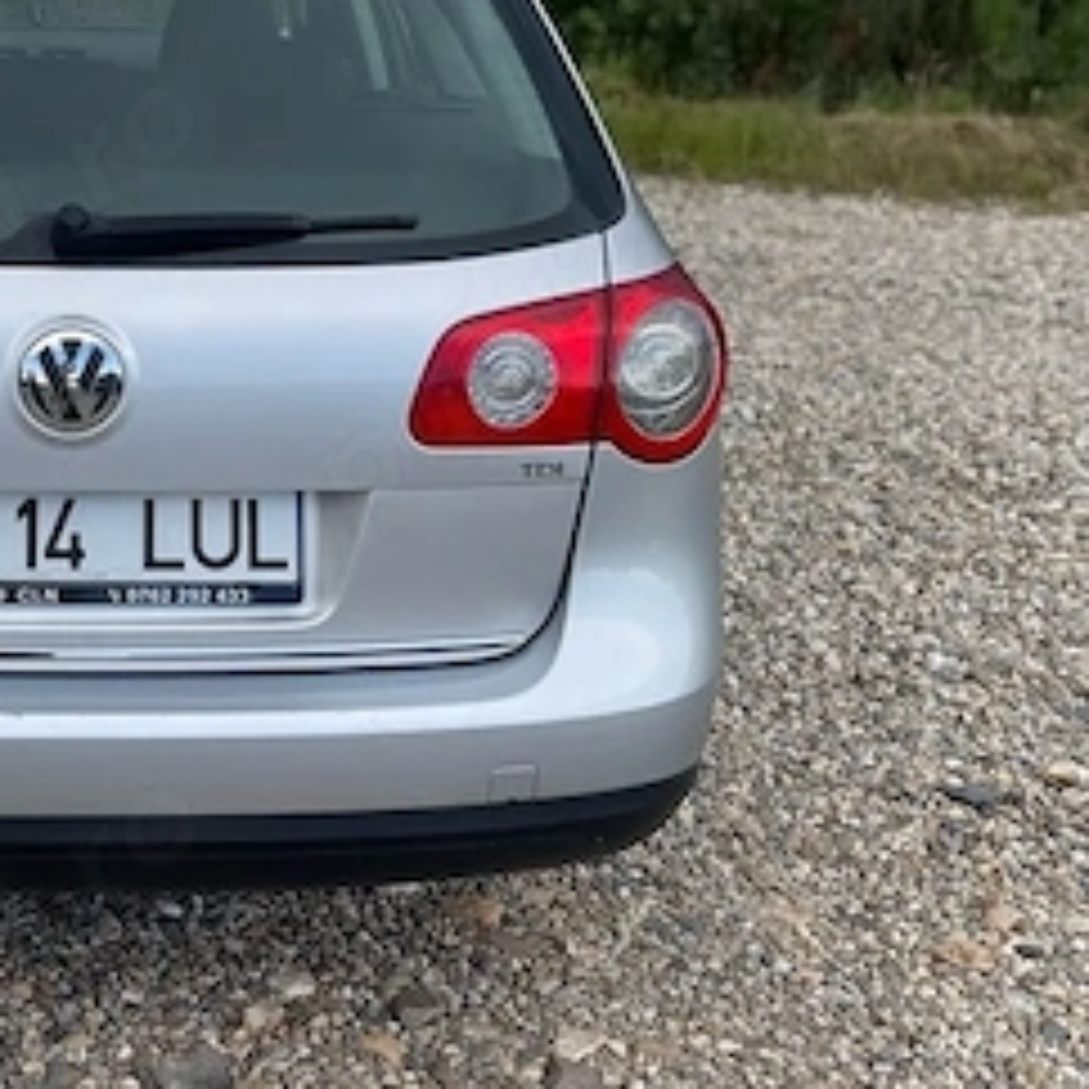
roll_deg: -1.3
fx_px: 2029
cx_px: 86
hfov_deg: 28.7
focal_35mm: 57
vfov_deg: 29.7
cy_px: 320
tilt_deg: -14.7
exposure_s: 1/938
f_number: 1.6
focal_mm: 5.1
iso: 50
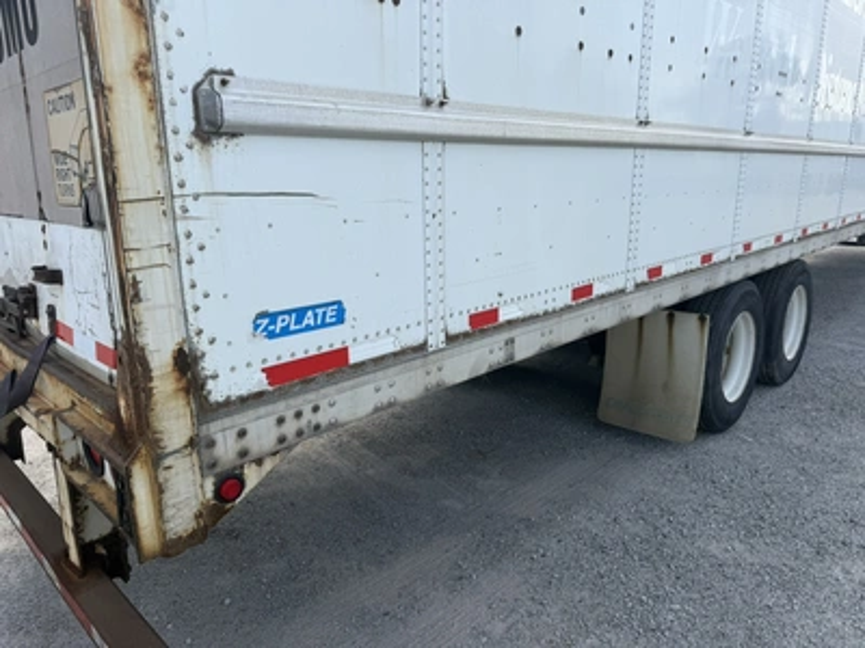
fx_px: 600
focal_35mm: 24
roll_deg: -0.1
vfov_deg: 56.8
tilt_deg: -10.4
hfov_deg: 71.6
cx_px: 432
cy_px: 324
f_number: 1.78
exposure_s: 1/2000
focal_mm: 6.76
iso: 80
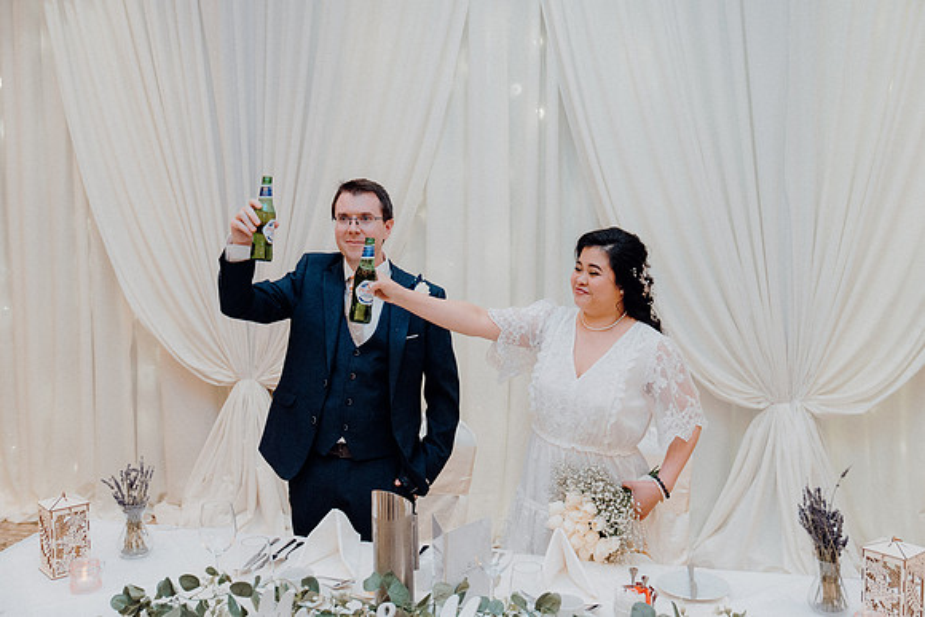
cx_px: 462
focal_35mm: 33
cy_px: 308
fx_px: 848
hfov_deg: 57.2
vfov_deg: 40.0
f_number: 3.5
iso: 2000
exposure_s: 1/160
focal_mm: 33
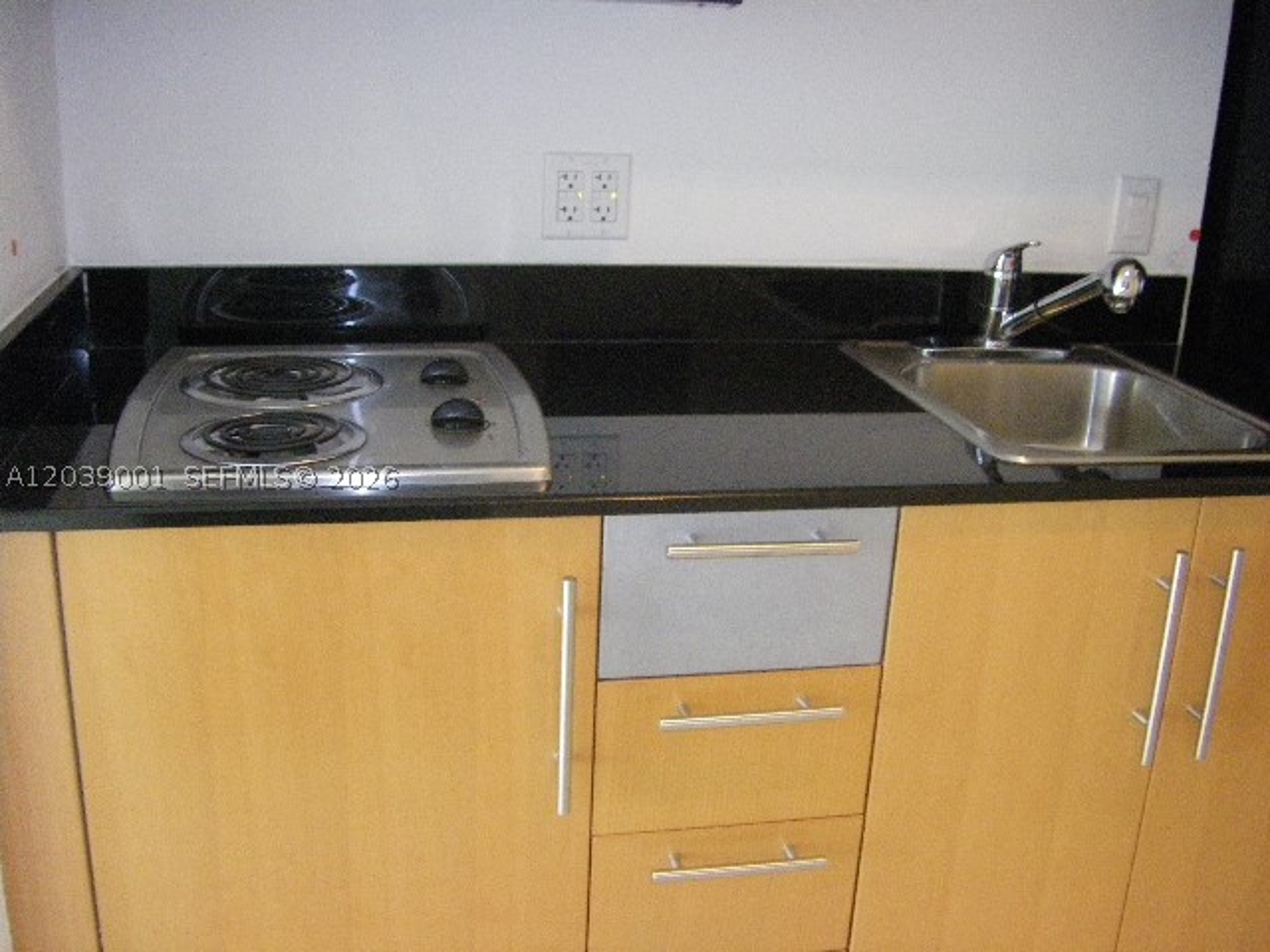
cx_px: 635
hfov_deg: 49.0
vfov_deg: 37.7
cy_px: 476
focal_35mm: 38
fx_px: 1394
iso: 800
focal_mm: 6.3
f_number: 3.5
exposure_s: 1/50
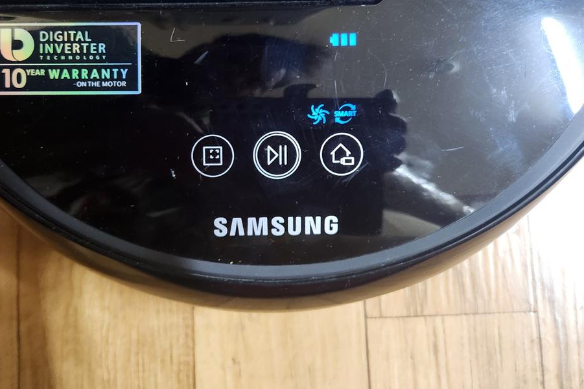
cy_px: 142
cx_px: 236
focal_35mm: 34
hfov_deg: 55.4
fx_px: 551
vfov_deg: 38.6
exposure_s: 1/24
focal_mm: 5.4
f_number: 1.8
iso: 640
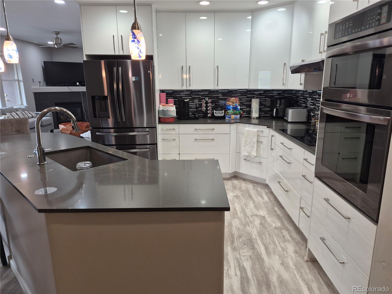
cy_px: 147
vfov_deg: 58.9
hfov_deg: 73.9
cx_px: 196
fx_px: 260
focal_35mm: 23
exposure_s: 1/120
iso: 160
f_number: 1.8
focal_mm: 5.4
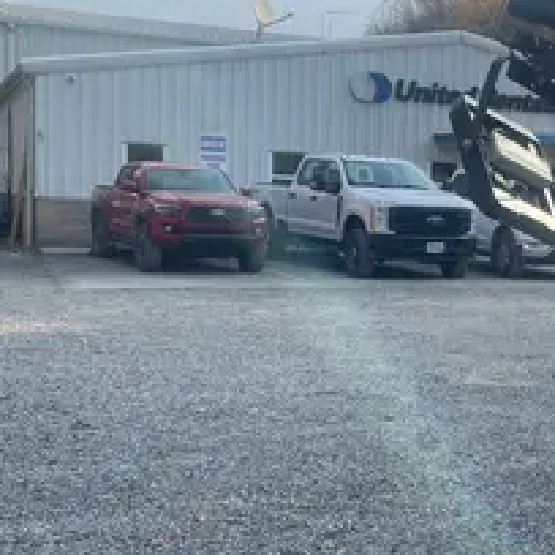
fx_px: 1125
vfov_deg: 27.7
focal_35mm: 62
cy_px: 295
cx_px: 531
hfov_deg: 26.5
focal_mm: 4.2
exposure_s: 1/1667
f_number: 1.6
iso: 32
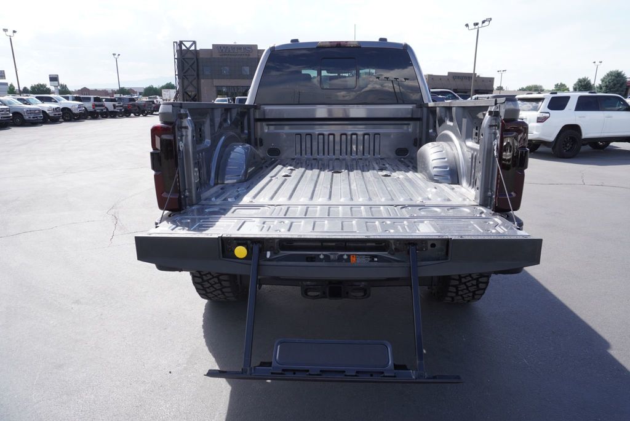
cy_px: 210
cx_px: 315
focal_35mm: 24
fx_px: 420
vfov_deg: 53.2
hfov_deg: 73.7
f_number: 6.3
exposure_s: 1/160
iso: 100
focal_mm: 16
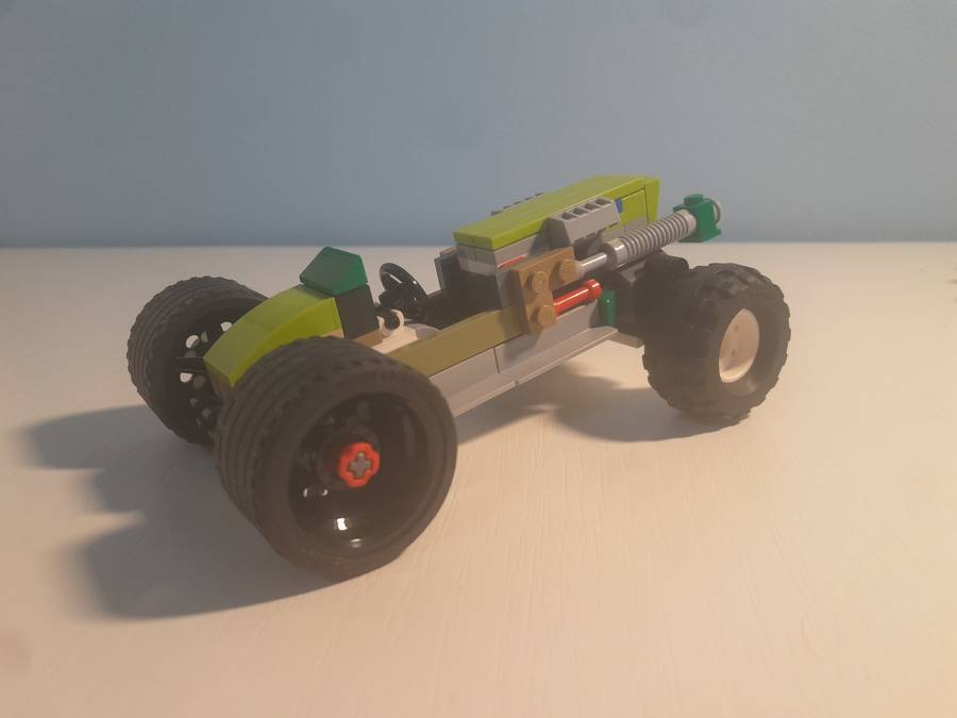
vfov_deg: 53.1
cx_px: 478
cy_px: 359
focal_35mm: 26
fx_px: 719
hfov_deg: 67.3
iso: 64
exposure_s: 1/50
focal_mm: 4
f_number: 1.8
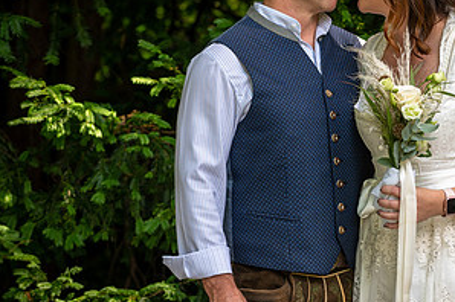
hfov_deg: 9.1
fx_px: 2853
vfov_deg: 6.1
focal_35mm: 226
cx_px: 441
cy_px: 116
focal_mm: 116
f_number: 4.5
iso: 200
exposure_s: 1/250
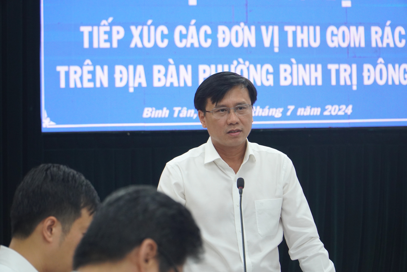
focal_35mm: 129
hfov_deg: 15.9
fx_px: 1458
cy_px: 136
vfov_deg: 10.6
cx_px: 204
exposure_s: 1/160
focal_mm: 86
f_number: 4
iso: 1000
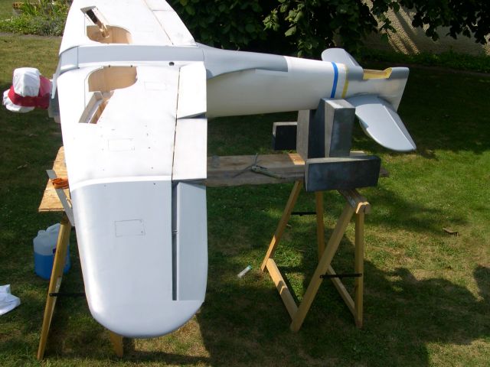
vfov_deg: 37.7
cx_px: 245
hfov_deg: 49.0
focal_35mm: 38
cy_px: 184
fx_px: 538
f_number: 7.6
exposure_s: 1/216
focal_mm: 8
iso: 100
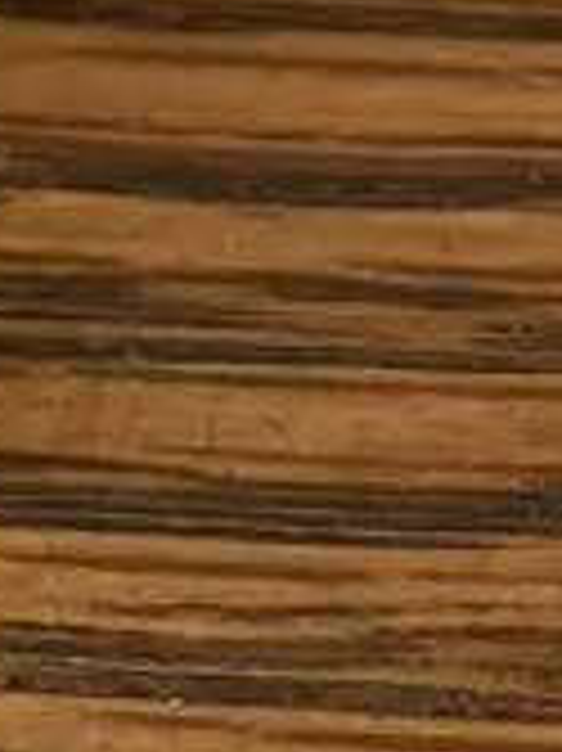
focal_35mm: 172
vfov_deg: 10.3
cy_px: -901
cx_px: -427
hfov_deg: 8.3
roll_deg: +2.2
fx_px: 3728
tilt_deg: -31.0
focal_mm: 3.99
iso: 125
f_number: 1.8
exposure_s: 1/50
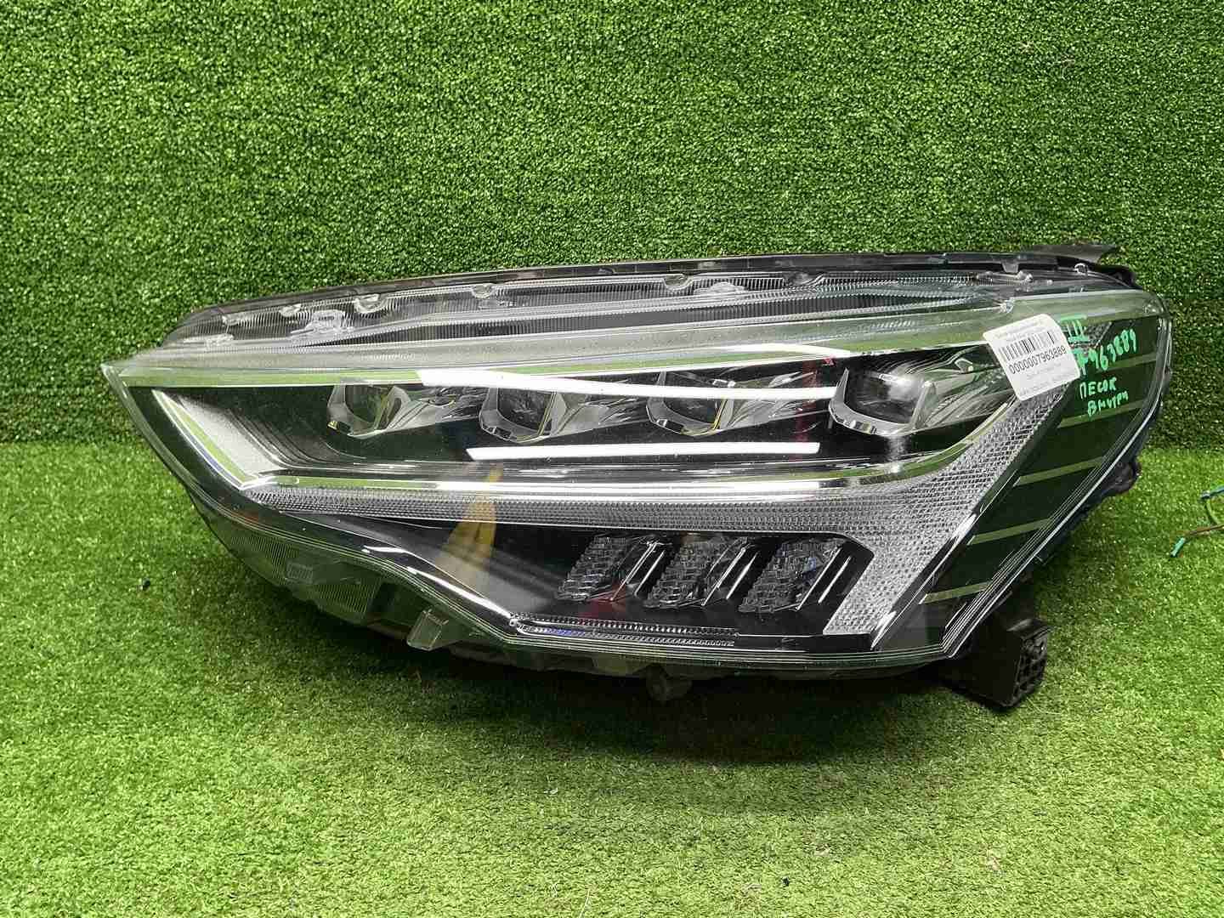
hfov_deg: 63.4
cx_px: 612
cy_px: 459
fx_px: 990
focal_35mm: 28
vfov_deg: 49.7
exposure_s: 1/50
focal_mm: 3
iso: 40
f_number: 1.8
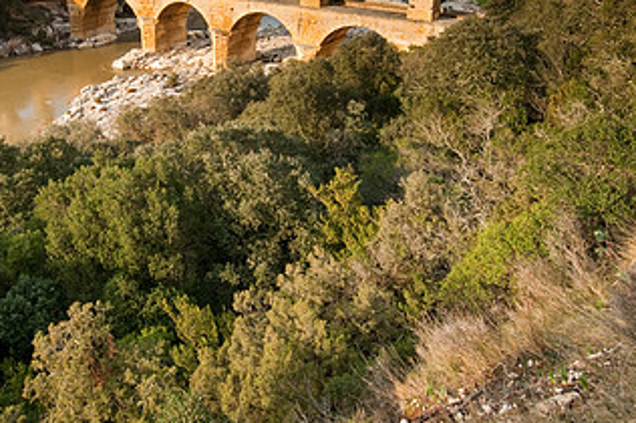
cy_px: 84
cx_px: 219
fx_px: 582
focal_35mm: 33
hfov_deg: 56.2
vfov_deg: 38.4
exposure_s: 1/180
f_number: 6.7
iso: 200
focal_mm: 12
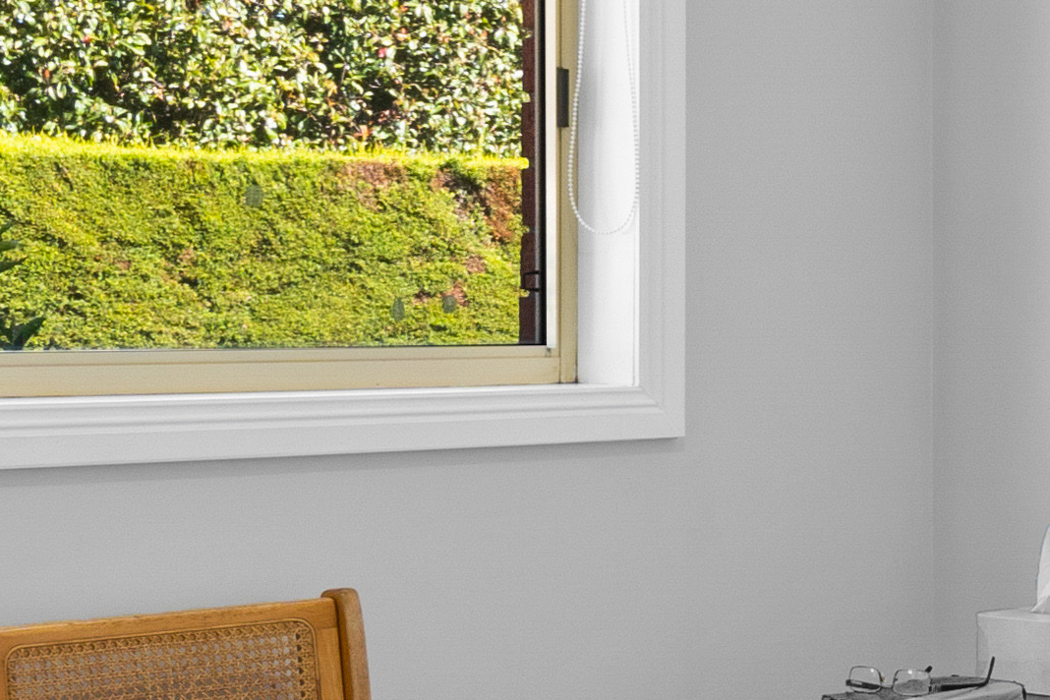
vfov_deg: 15.7
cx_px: 1113
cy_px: 334
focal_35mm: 87
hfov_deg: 22.3
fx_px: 2537
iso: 200
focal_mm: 10
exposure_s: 1/6
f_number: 8
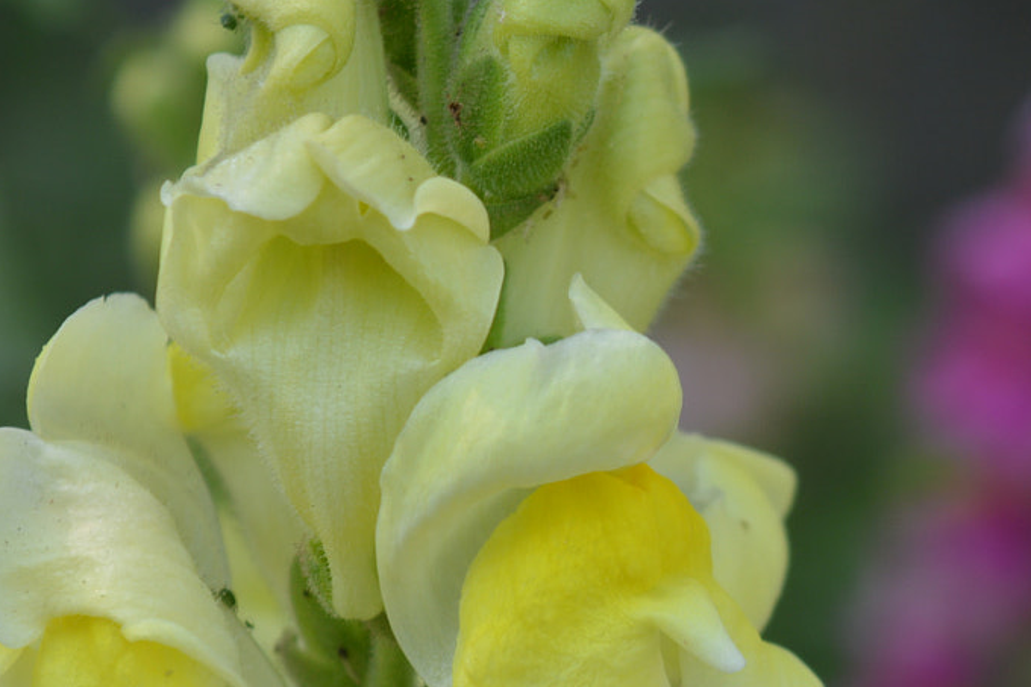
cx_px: 1108
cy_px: 403
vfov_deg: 7.1
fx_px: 5559
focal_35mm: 194
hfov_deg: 10.5
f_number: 8
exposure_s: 1/80
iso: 100
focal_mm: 55
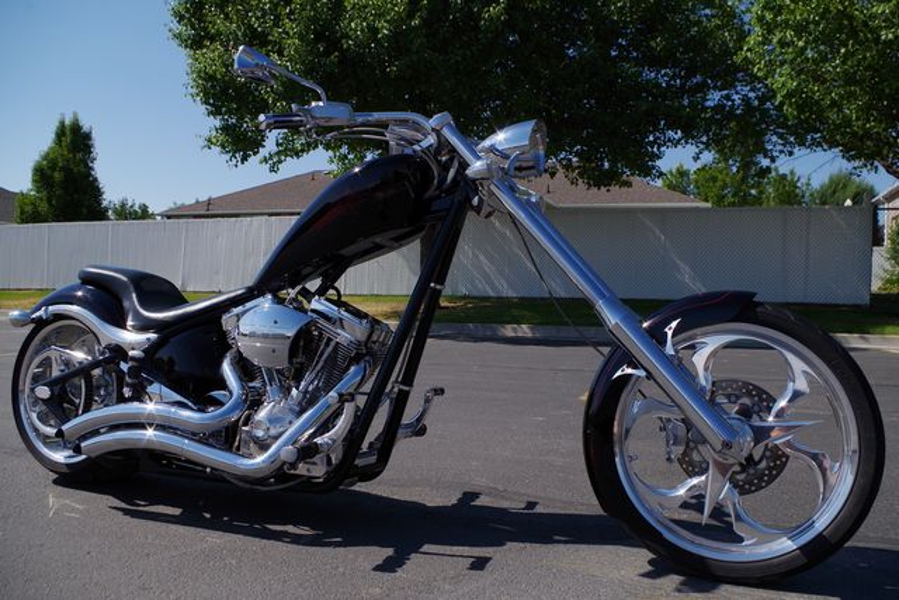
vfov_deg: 43.6
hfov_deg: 61.9
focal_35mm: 30
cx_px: 450
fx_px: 749
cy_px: 300
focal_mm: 20
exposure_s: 1/500
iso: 200
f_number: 9
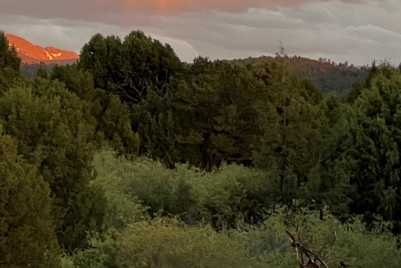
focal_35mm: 261
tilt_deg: +4.0
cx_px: -166
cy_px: 40
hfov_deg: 7.8
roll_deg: -1.9
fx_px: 2908
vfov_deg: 5.3
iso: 160
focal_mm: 9
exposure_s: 1/99
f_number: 2.8
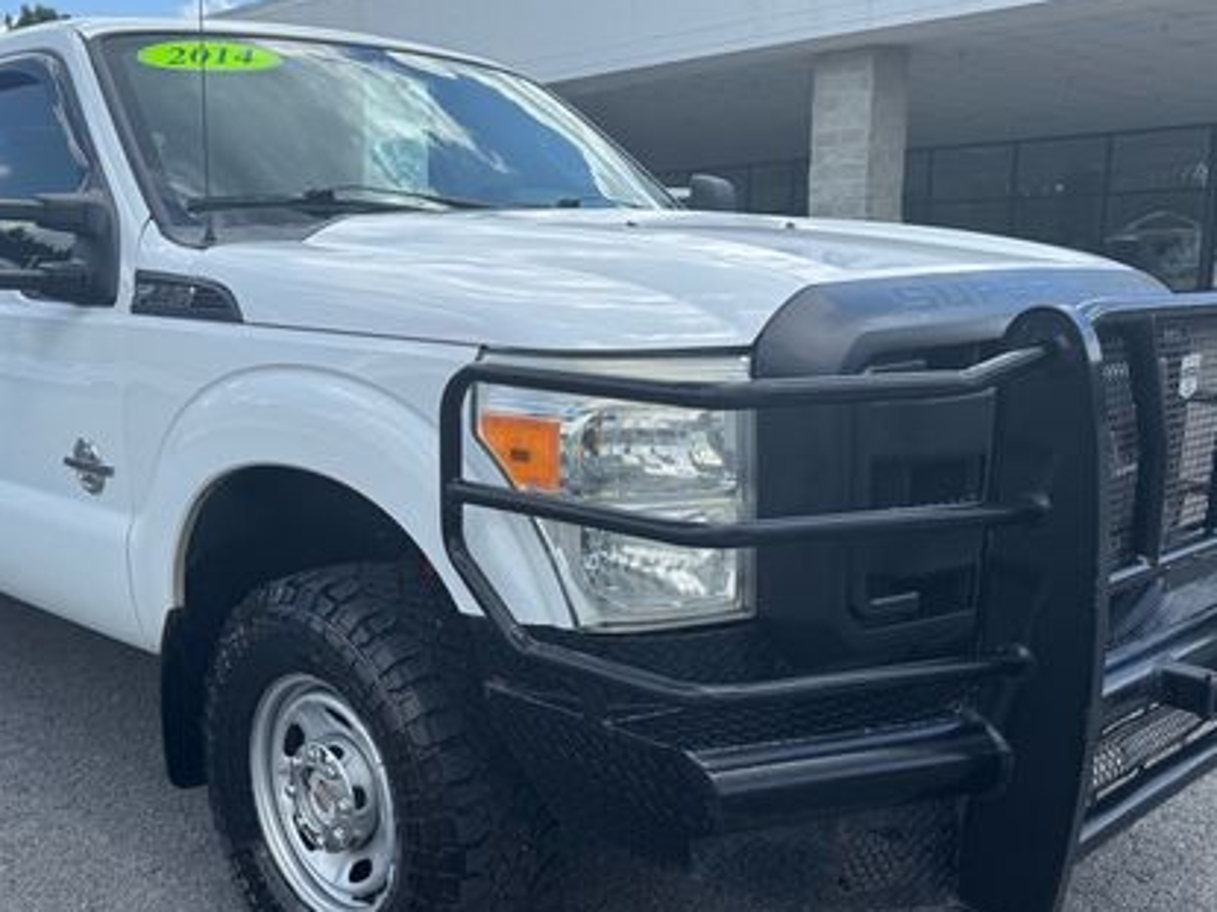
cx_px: 490
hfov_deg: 49.9
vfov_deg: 38.5
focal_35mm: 37
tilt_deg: -11.9
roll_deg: +0.0
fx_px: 1300
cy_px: 548
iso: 80
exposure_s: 1/2041
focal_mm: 6.76
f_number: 1.78
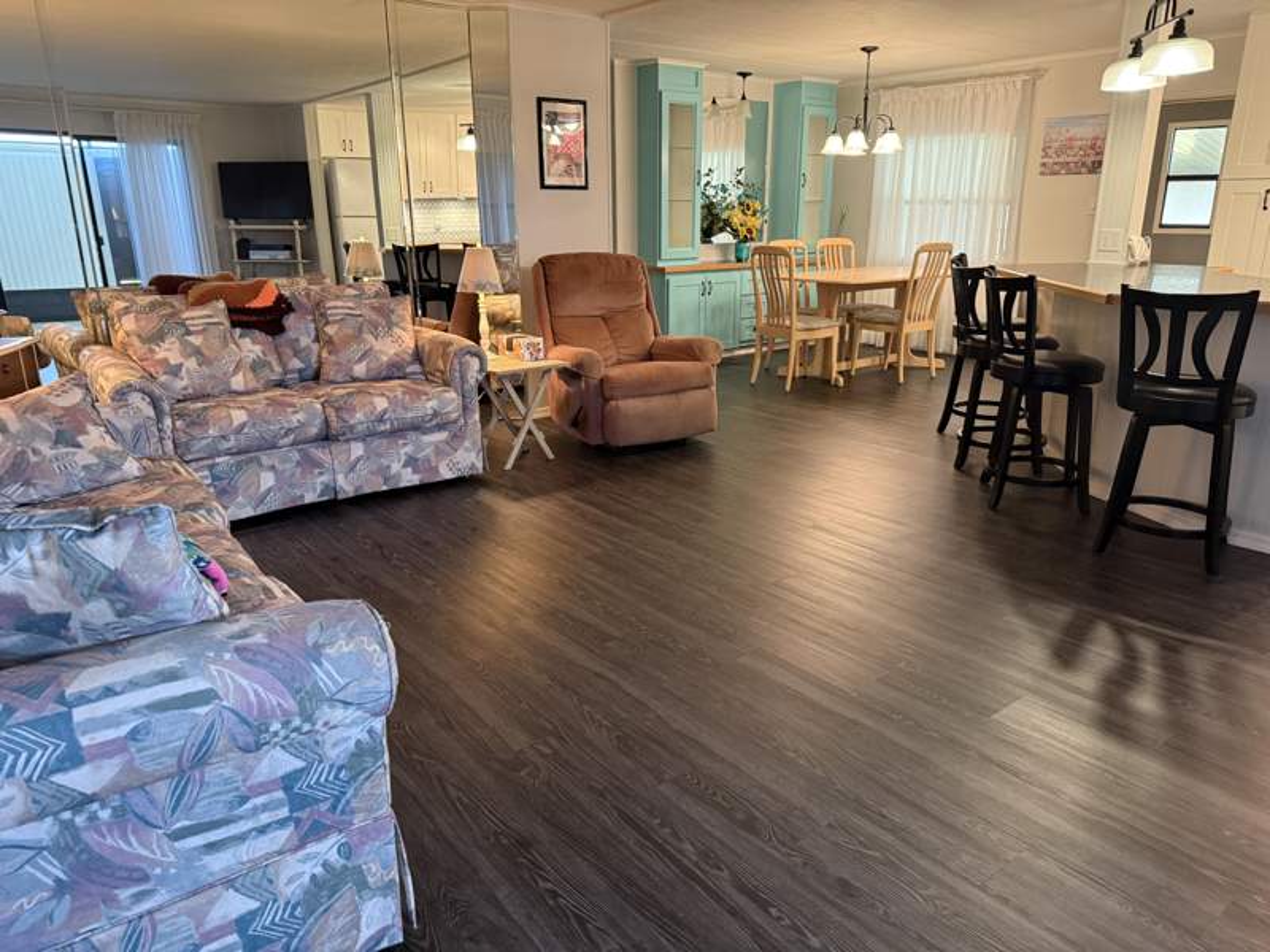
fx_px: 881
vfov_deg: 56.8
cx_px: 635
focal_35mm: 24
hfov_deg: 71.6
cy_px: 476
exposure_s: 1/60
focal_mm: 6.76
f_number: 1.78
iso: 640
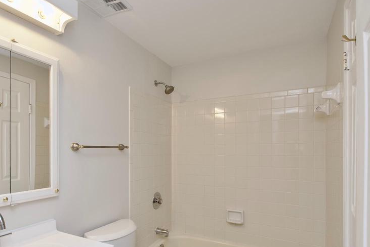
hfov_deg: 80.8
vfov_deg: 59.2
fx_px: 216
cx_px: 161
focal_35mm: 21
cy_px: 143
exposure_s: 1/50
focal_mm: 10
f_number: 7.1
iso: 320
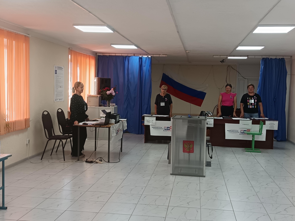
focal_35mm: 42
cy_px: 110
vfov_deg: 34.3
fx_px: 358
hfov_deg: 44.8
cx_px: 148
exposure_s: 1/50
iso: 381
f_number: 1.75
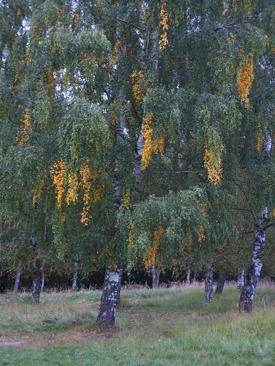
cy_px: 183
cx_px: 138
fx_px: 805
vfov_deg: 25.7
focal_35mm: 76
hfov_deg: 19.4
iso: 80
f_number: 4.4
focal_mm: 13.6
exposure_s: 1/40
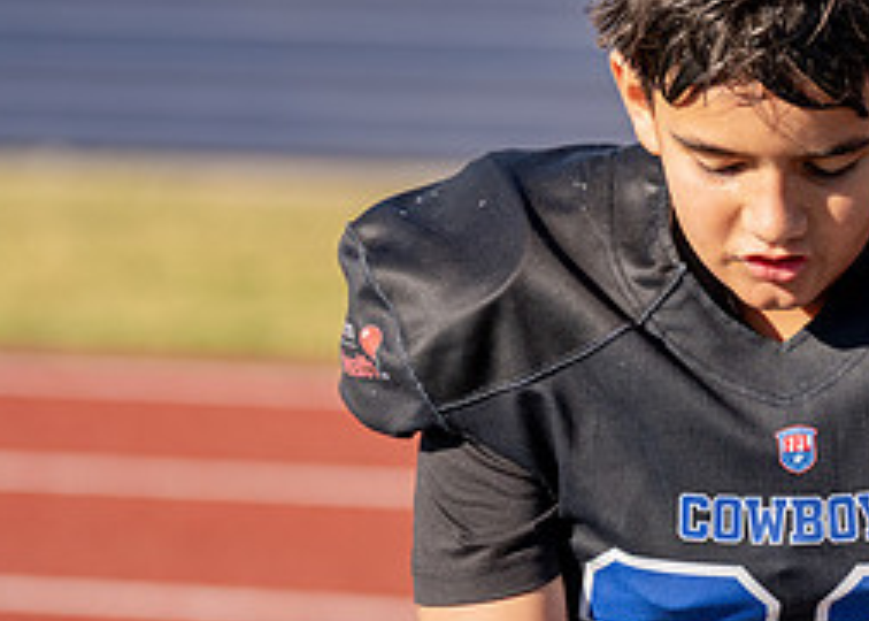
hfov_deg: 6.7
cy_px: 368
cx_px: 797
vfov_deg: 4.8
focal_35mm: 299
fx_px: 7379
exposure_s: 1/3200
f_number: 2.8
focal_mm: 114
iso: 160
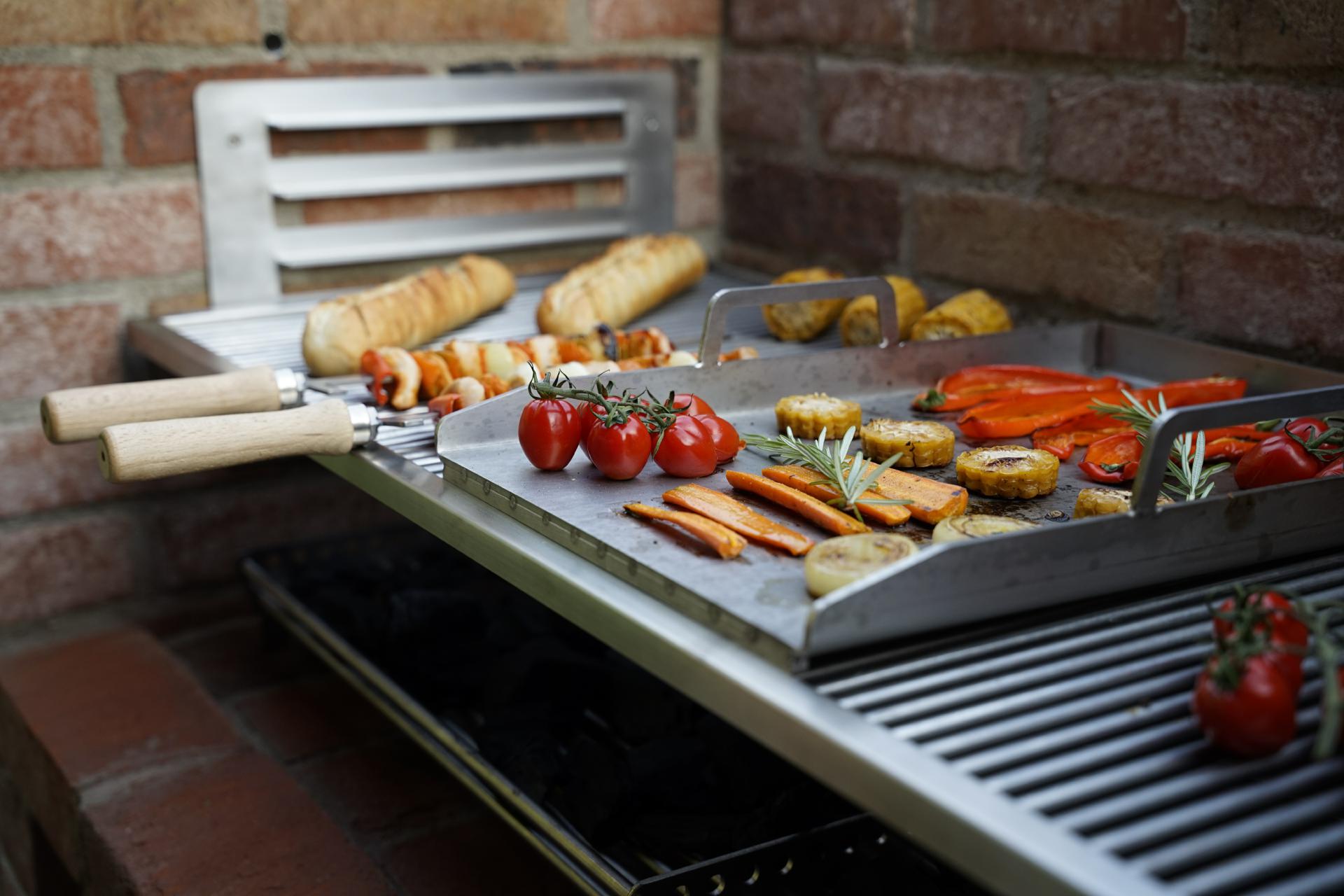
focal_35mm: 46
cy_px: 448
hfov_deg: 42.7
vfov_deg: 29.2
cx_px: 672
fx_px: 1721
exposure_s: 1/200
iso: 320
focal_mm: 46.1
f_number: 3.5
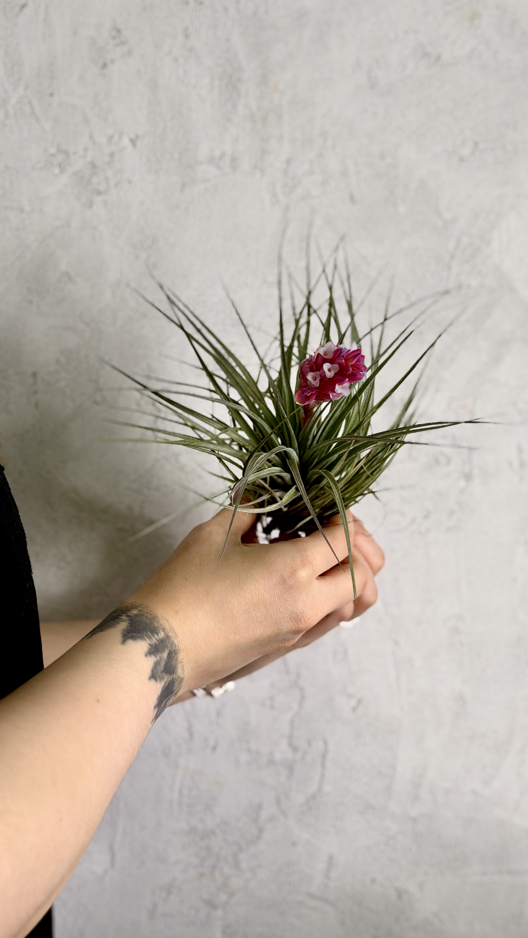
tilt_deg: -5.3
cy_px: 467
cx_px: 272
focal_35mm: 53
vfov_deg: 39.2
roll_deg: +1.5
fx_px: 1319
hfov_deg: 22.6
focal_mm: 6.76
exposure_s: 1/432
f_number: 1.78
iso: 64
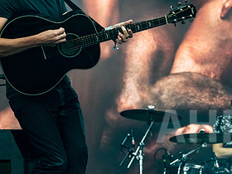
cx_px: 36
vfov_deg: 6.5
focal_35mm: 227
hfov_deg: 8.7
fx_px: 1521
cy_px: 31
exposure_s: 1/640
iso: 1800
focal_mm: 110
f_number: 5.6
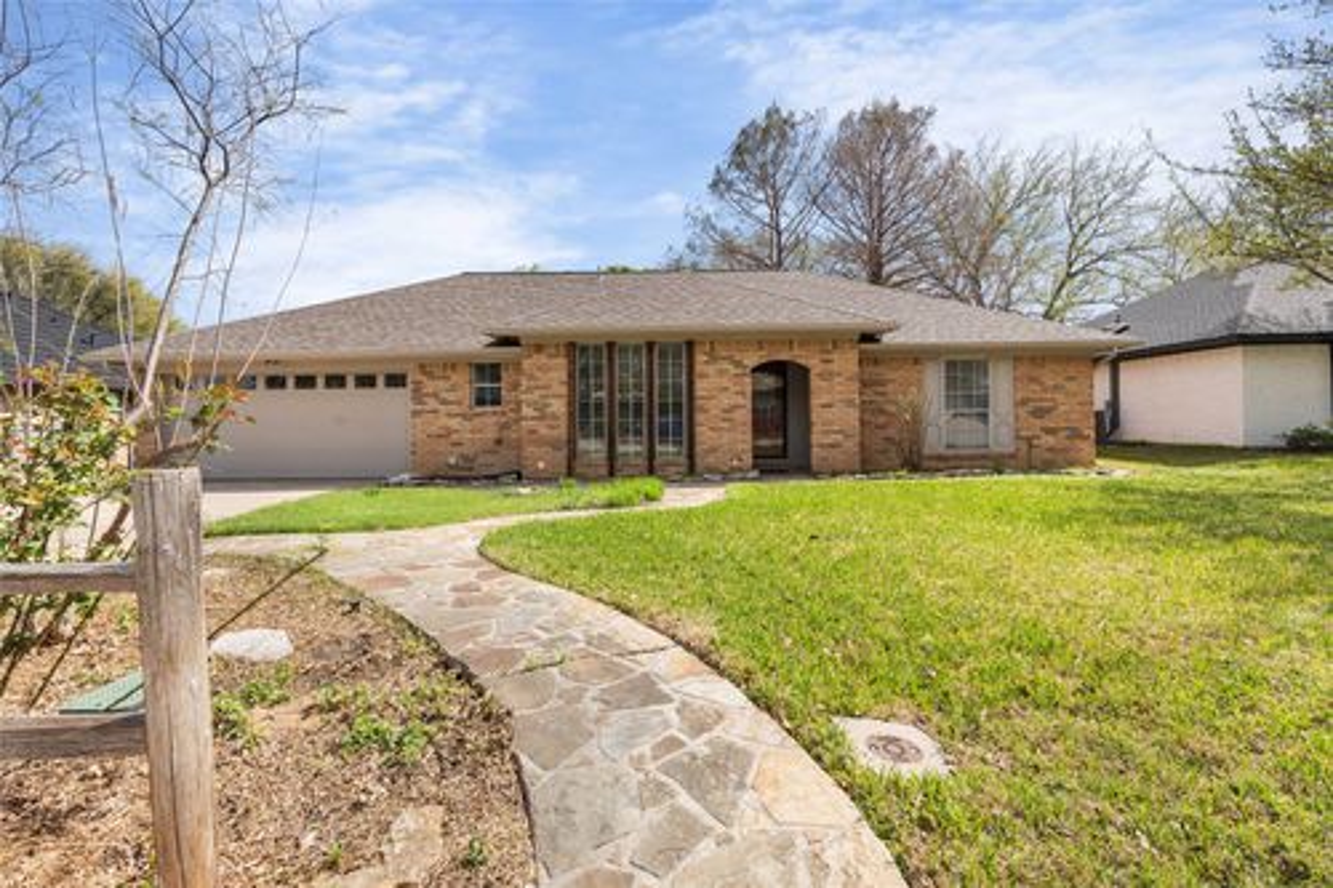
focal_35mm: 16
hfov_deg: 96.8
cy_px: 444
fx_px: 592
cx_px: 666
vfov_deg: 73.7
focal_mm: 16
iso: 800
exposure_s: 1/160
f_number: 9
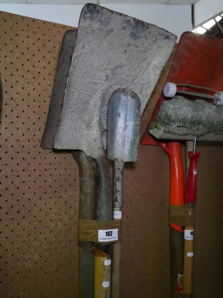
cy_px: 149
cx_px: 112
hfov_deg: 36.0
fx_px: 344
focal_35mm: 40
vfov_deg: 46.8
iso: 3200
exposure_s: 1/320
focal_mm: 20
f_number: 4.5
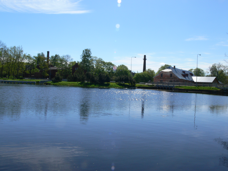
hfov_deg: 52.6
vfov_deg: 40.7
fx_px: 231
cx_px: 114
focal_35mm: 35
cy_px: 86
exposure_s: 1/250
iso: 100
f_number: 10
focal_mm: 7.4
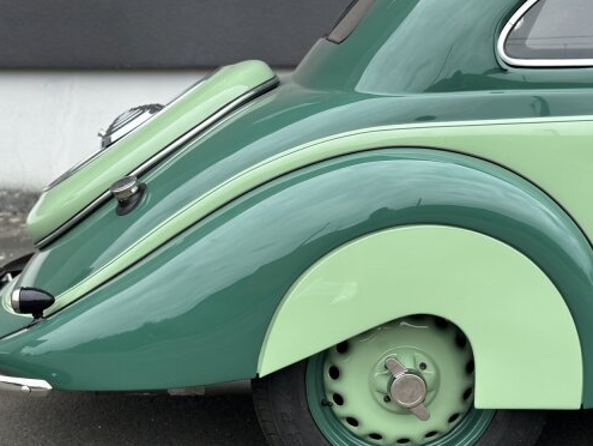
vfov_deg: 23.6
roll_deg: +1.7
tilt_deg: -13.4
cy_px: 285
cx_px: 272
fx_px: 1063
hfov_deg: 31.2
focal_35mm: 62
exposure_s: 1/1721
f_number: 1.78
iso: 100
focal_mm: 6.86
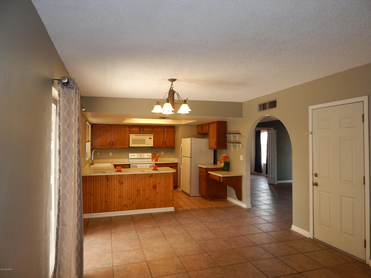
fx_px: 247
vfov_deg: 58.9
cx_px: 186
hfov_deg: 73.9
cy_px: 139
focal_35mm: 23
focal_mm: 4
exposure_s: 1/50
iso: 125
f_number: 3
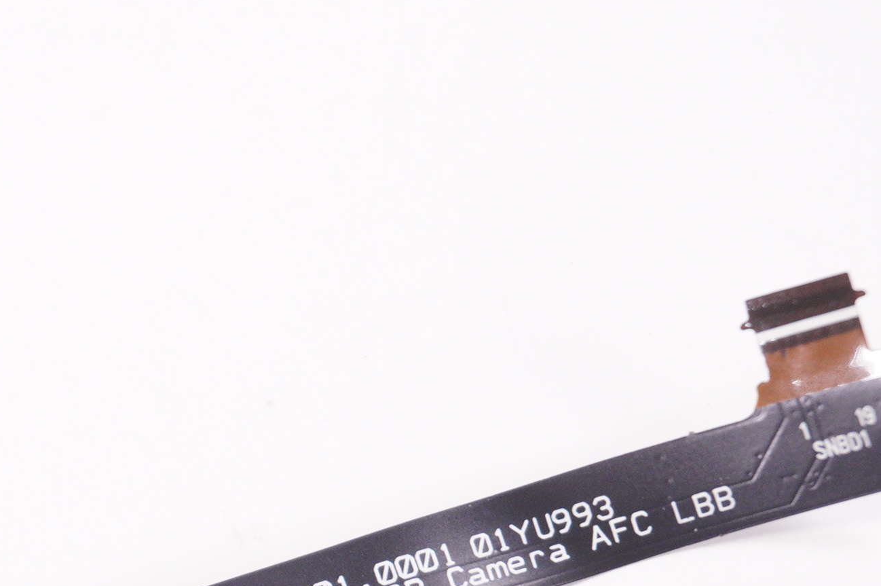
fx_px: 3741
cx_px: 166
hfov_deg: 13.4
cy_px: 621
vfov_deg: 8.9
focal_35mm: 153
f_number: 6.3
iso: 1000
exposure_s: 1/320
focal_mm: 44
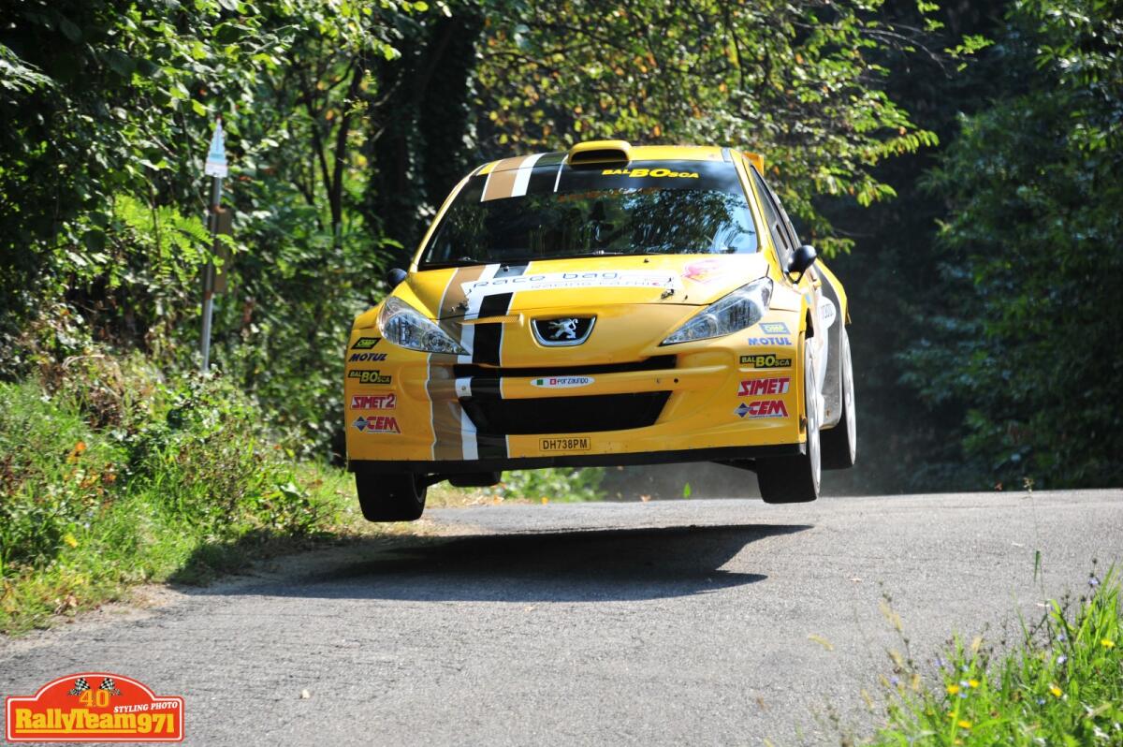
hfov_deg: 10.3
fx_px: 6234
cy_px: 374
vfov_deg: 6.9
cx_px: 562
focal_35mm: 200
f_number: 5.6
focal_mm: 200
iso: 500
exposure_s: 1/800
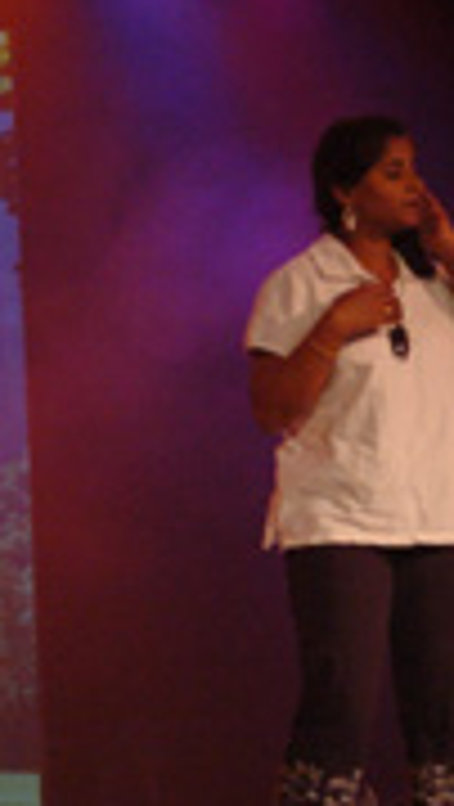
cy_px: 444
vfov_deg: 13.2
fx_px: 3475
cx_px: 121
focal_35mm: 163
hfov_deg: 7.5
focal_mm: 31
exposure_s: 1/100
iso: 800
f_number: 2.8
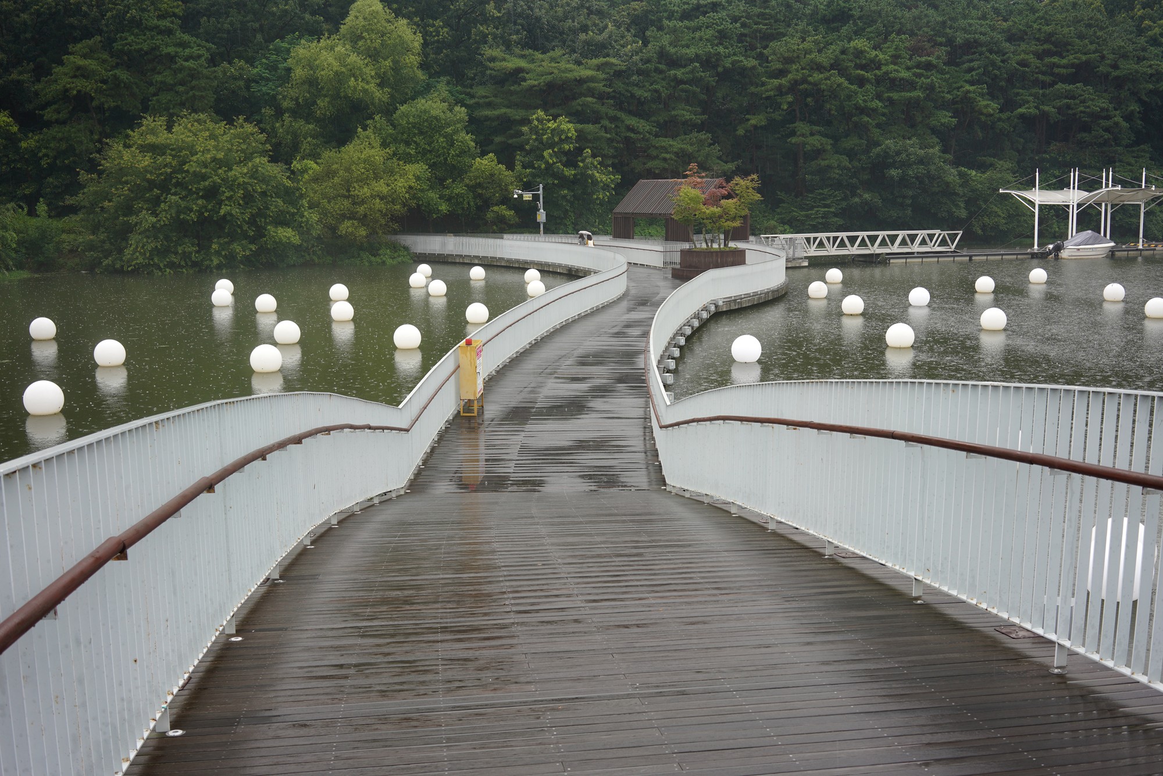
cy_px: 388
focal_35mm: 35
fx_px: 1131
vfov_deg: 37.9
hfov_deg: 54.4
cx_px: 582
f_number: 7.1
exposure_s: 1/100
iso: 200
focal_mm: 35
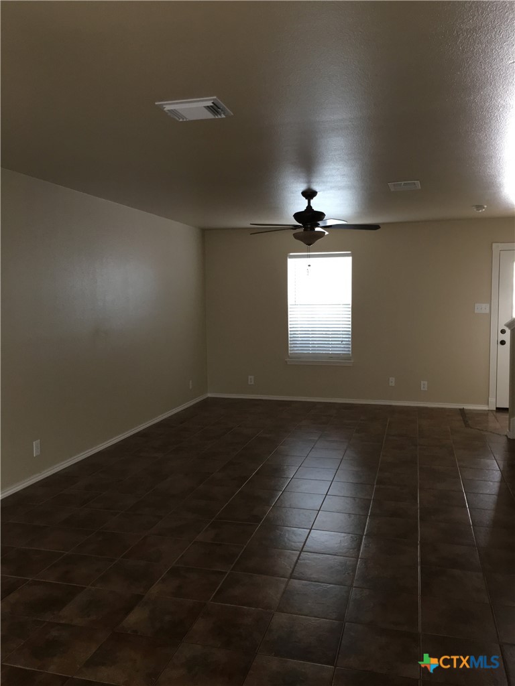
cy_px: 343
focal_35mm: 29
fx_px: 575
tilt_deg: -4.8
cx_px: 258
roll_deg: +0.4
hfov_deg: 48.2
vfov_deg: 61.7
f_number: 2.2
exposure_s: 1/16
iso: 125
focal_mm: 4.15
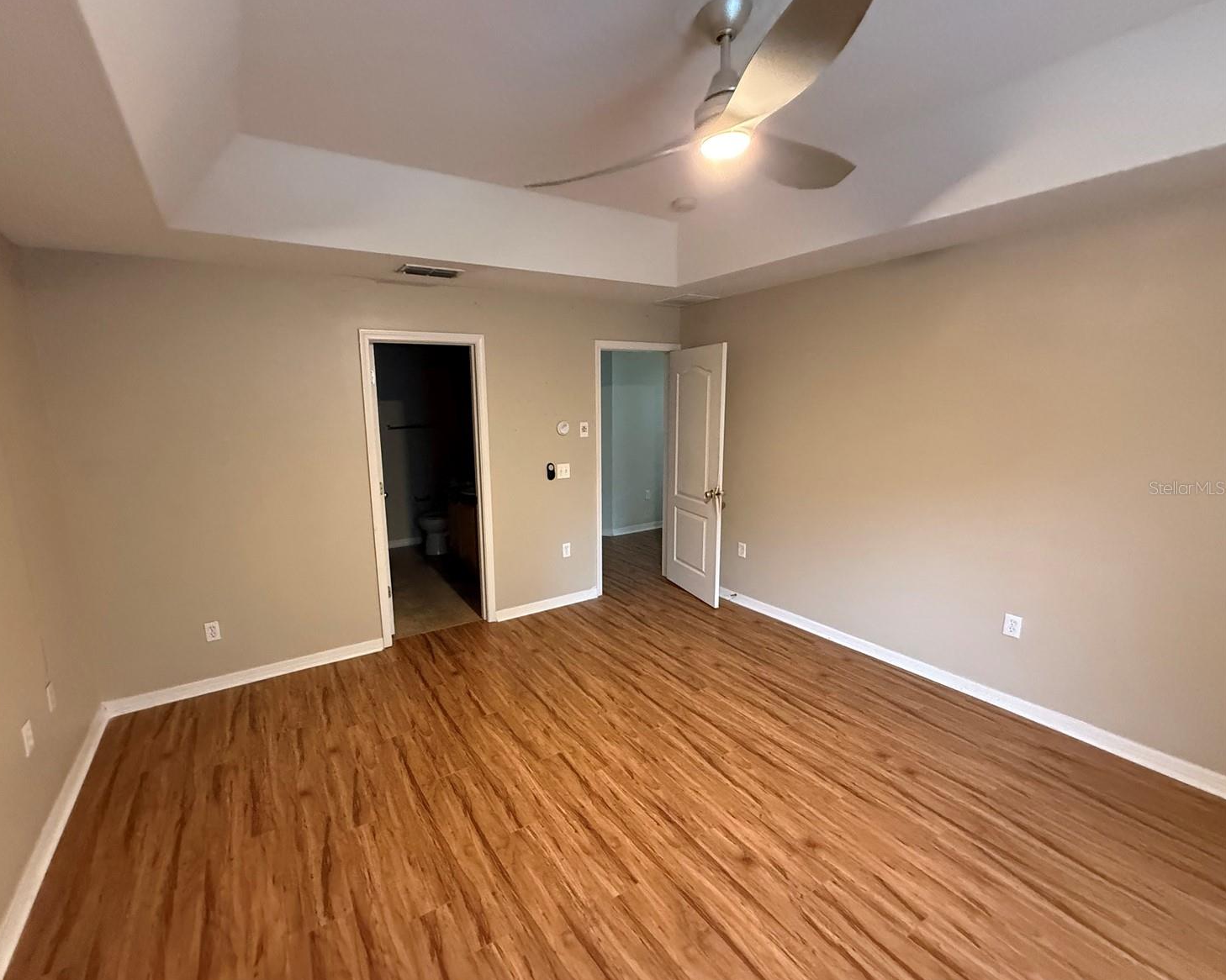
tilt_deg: -2.2
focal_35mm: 15
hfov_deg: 96.5
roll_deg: +2.1
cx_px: 556
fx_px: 544
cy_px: 487
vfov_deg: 84.0
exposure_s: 1/60
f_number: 2.2
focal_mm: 2.22
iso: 640
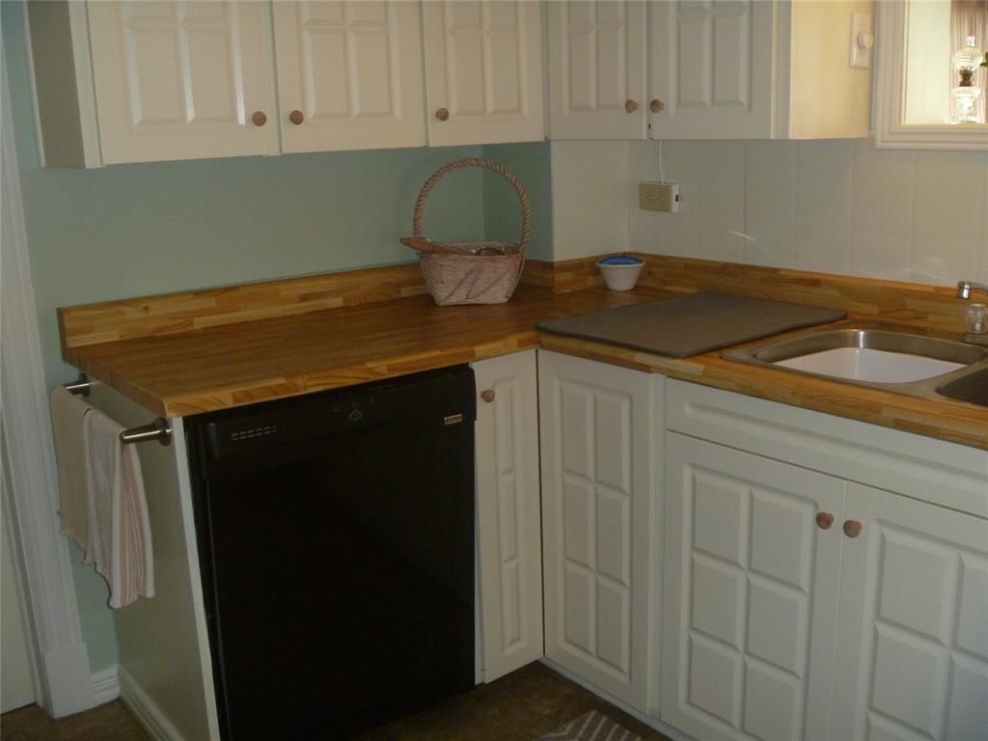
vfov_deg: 40.7
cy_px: 370
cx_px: 494
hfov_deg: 52.6
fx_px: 999
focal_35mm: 35
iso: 250
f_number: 3.5
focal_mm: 6.3
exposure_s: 1/30
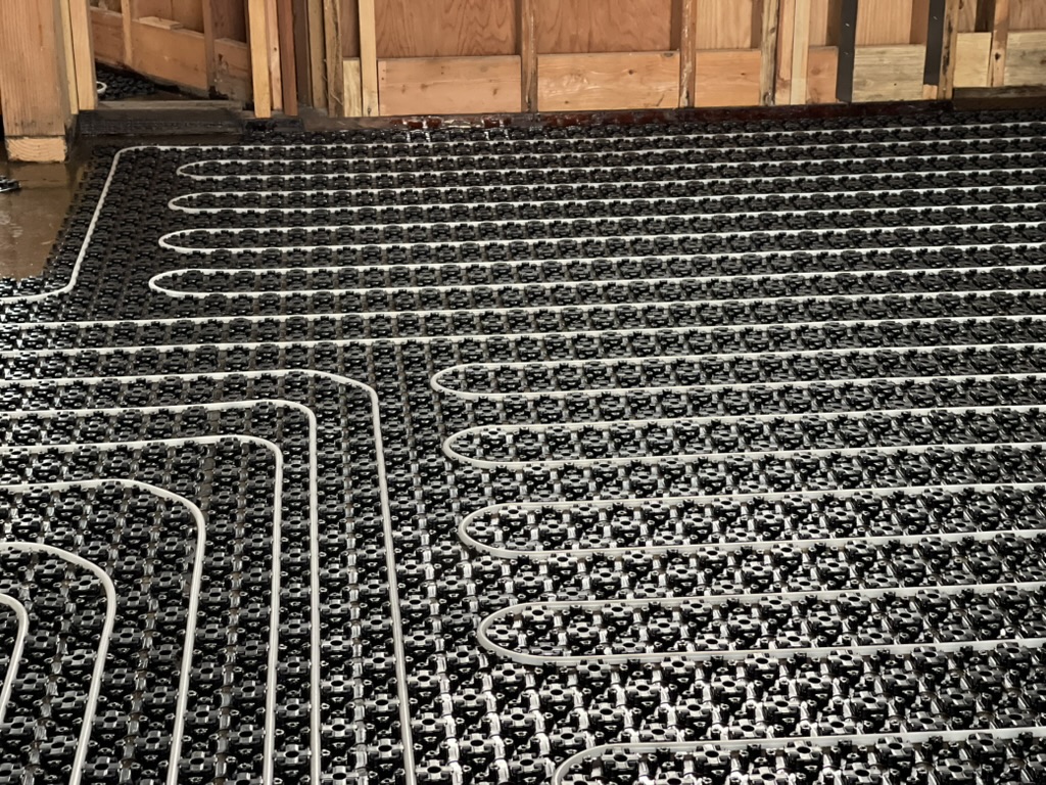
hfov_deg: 30.3
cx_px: 523
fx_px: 1934
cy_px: 392
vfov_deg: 22.9
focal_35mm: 64
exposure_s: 1/32
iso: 400
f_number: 2.2
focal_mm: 7.5
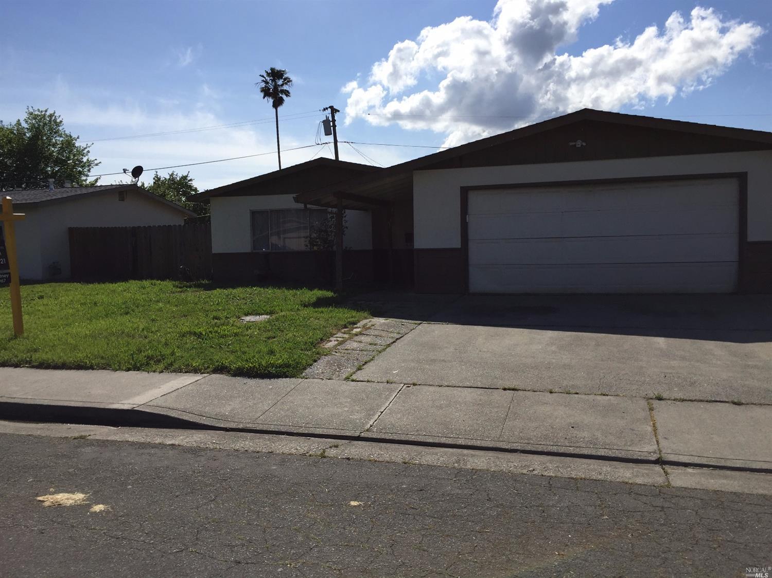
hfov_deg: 61.7
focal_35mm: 29
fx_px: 647
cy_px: 289
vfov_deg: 48.2
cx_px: 386
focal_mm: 4.15
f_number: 2.2
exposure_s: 1/4405
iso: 32
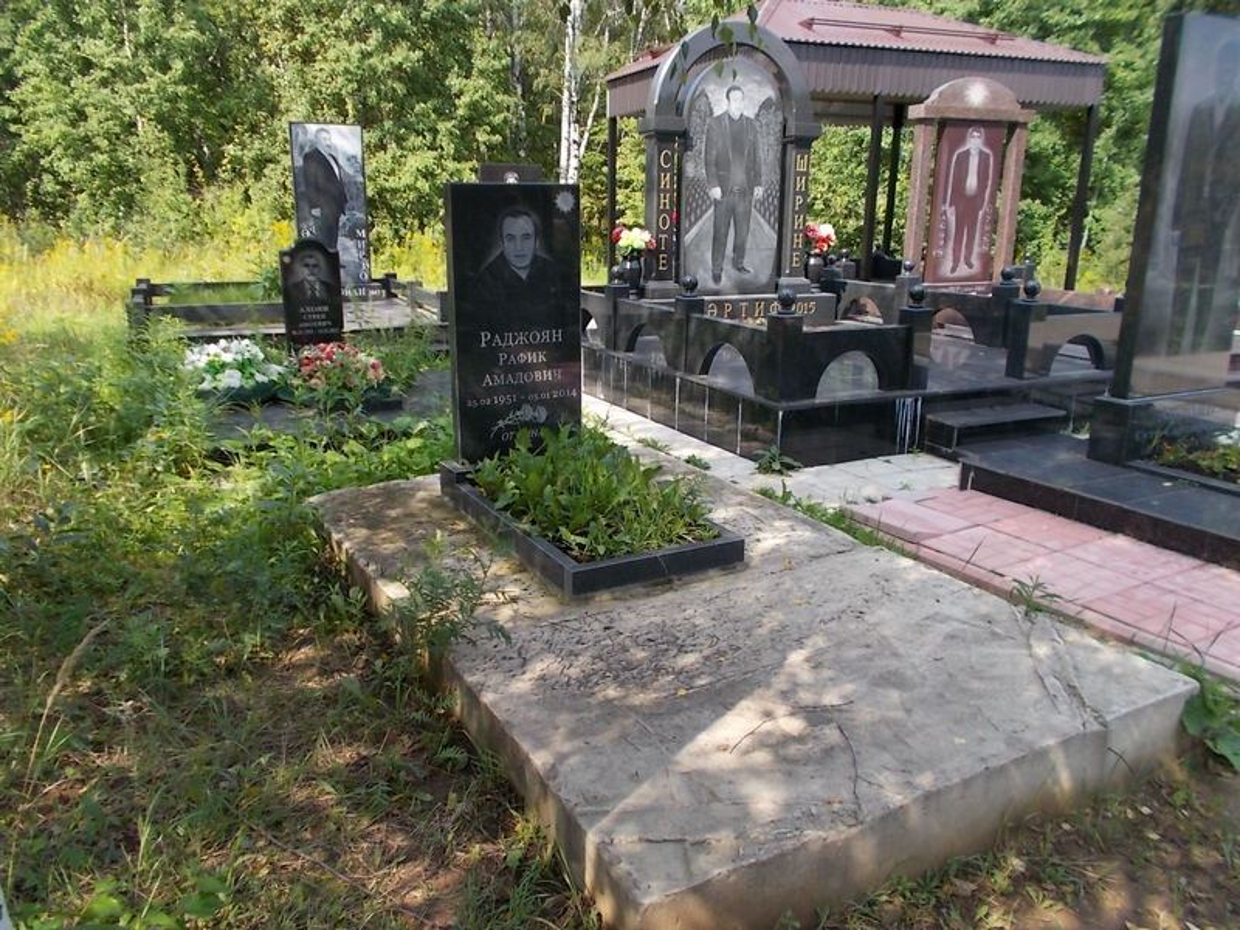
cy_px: 465
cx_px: 620
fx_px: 931
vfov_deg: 53.1
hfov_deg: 67.3
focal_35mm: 26
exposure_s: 1/250
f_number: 3.2
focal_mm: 4.6
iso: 80
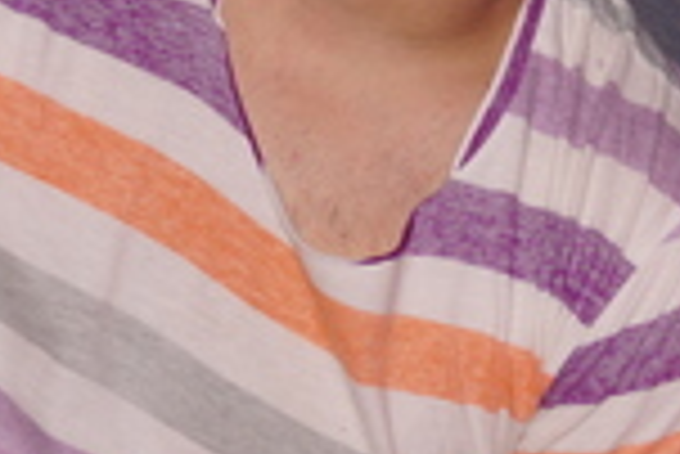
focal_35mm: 219
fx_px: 4142
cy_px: 99
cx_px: 739
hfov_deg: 9.3
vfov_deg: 6.3
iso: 100
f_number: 4.5
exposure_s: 1/160
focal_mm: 35
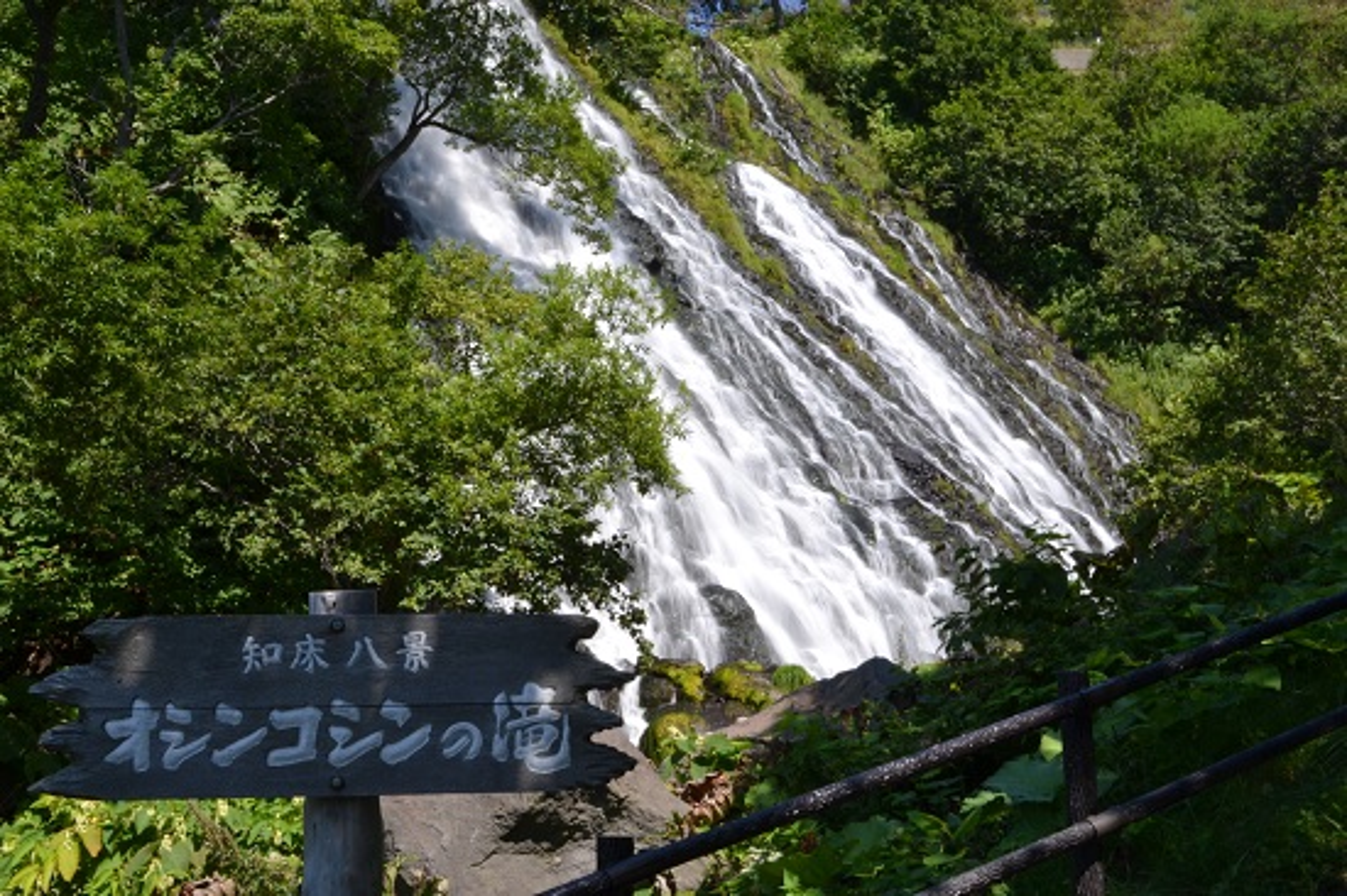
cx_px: 674
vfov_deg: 34.2
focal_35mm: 39
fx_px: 1458
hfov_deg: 49.6
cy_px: 448
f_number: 29
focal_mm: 26
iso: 100
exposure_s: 1/10
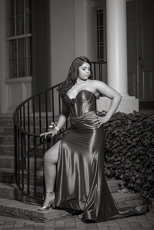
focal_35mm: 90
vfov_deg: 22.6
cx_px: 77
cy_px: 115
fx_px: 577
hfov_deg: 15.2
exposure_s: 1/250
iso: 100
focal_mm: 90
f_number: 5
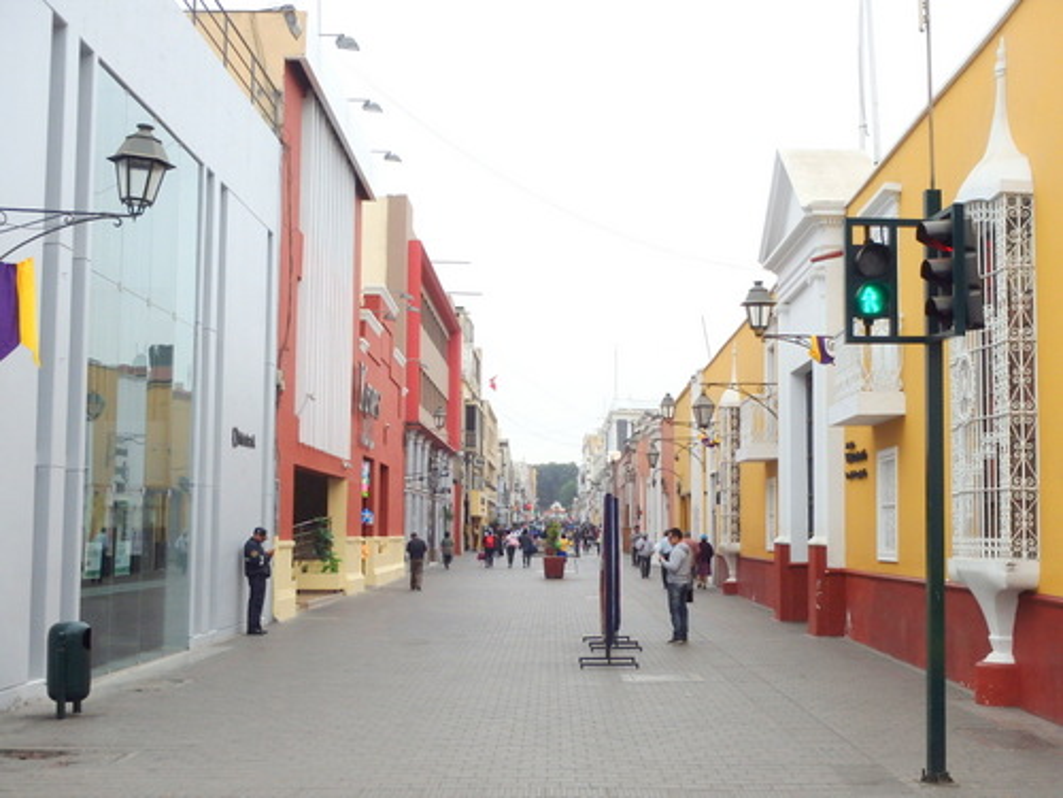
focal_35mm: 49
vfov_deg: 29.7
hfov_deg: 38.9
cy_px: 399
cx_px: 532
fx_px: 1505
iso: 125
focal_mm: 8.8
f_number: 4.9
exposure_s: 1/400
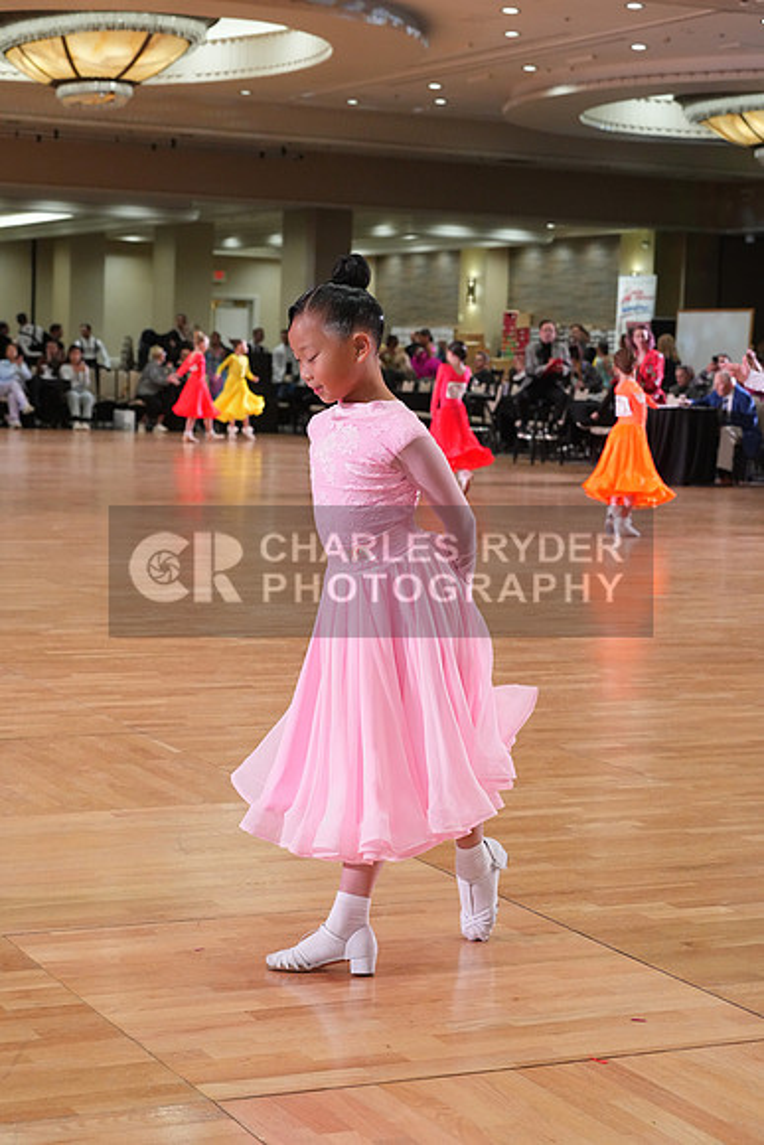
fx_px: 2227
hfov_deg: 19.5
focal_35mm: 70
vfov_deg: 28.8
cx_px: 382
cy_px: 572
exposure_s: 1/200
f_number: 6.3
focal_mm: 70
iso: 4000
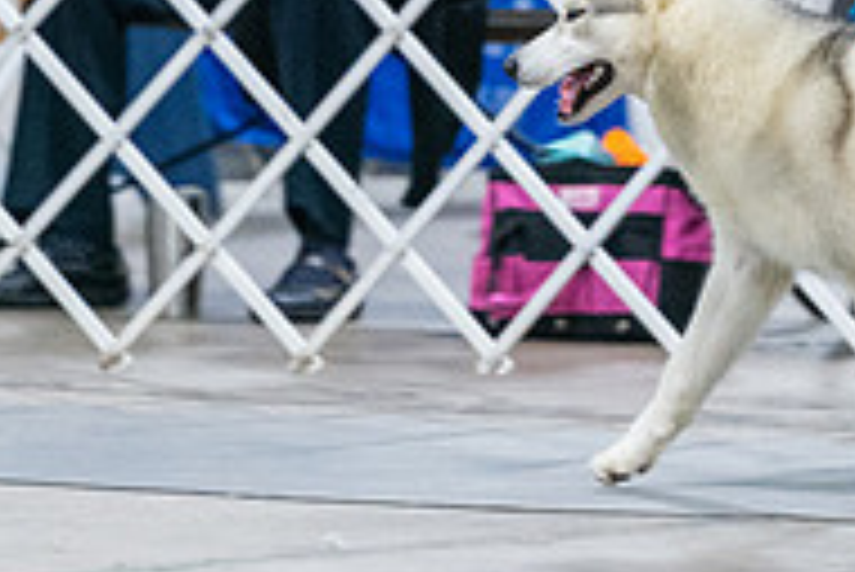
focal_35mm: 611
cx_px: 567
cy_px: -155
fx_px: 14522
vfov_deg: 2.3
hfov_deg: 3.4
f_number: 3.2
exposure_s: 1/250
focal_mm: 200
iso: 6400
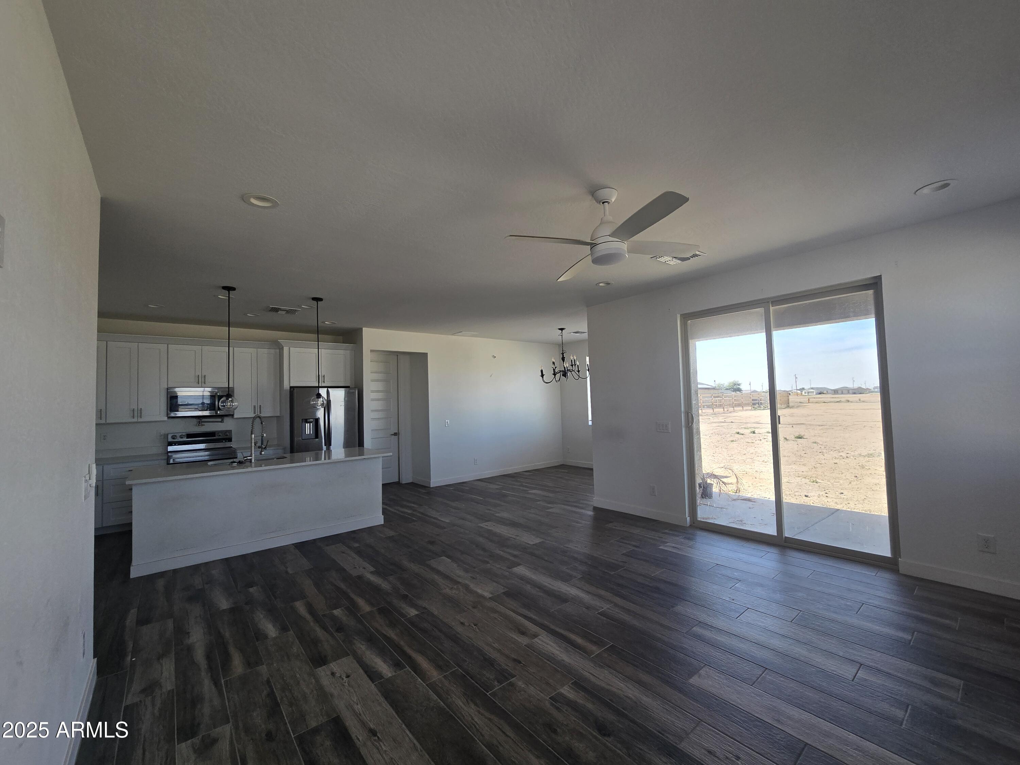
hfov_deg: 106.2
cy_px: 382
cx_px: 510
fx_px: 383
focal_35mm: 13
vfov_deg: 89.9
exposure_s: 1/151
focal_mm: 2.2
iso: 50
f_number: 2.2
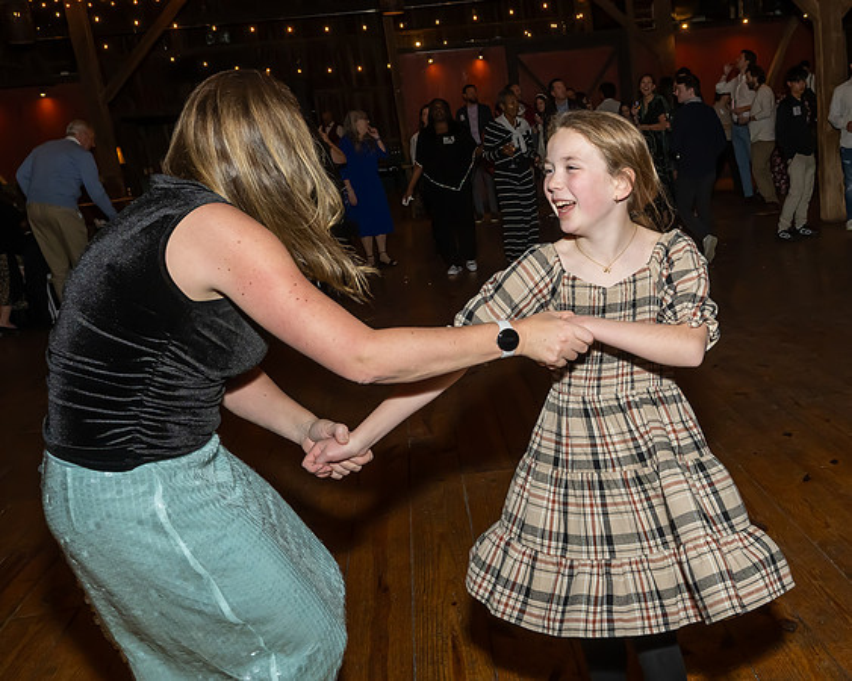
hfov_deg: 50.1
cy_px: 302
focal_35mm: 35
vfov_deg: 42.1
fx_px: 884
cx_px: 601
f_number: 7.1
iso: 640
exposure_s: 1/250
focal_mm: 17
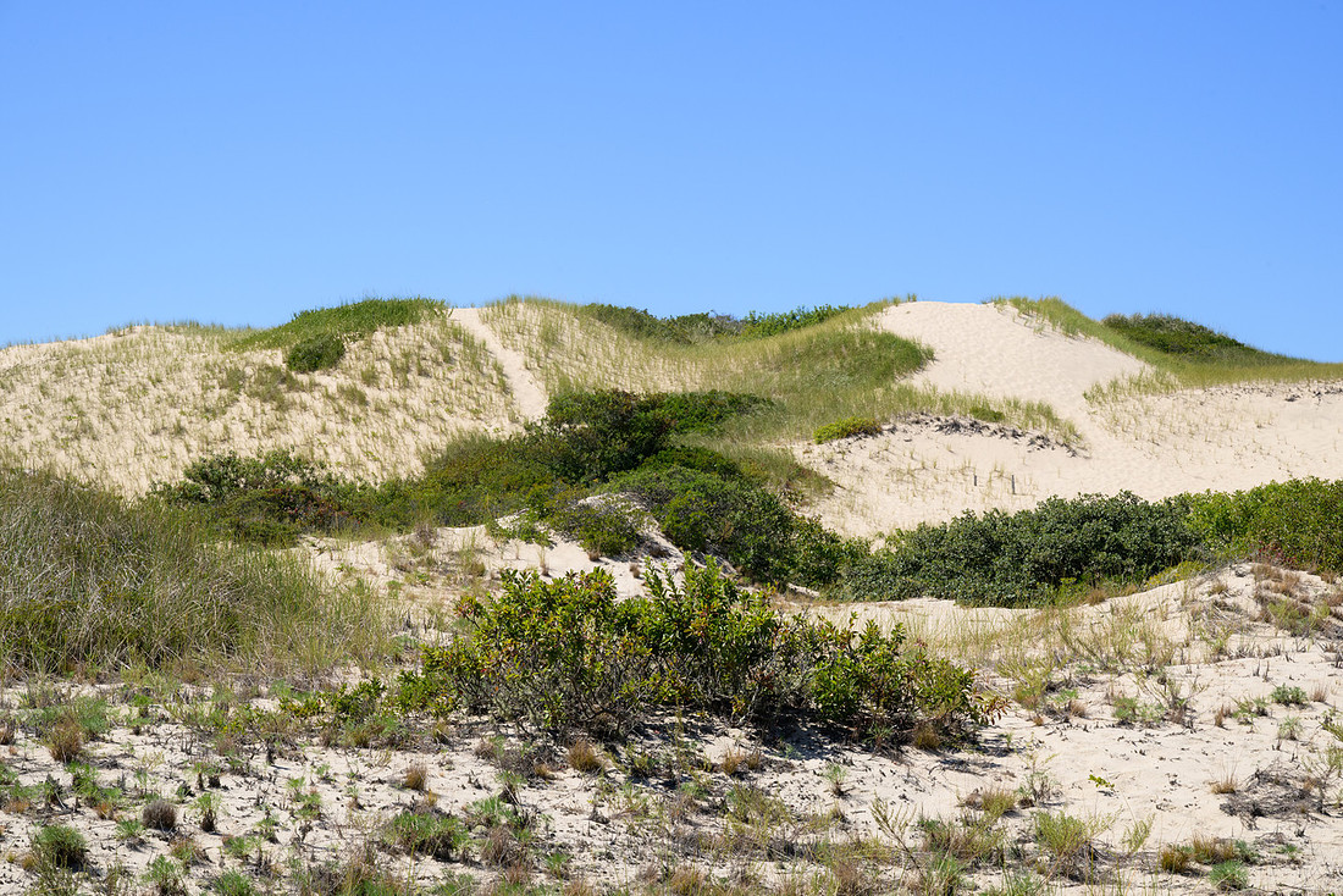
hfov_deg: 25.1
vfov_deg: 16.9
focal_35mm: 81
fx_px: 3022
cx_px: 672
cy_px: 448
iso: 400
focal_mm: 81
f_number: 14
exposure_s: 1/500
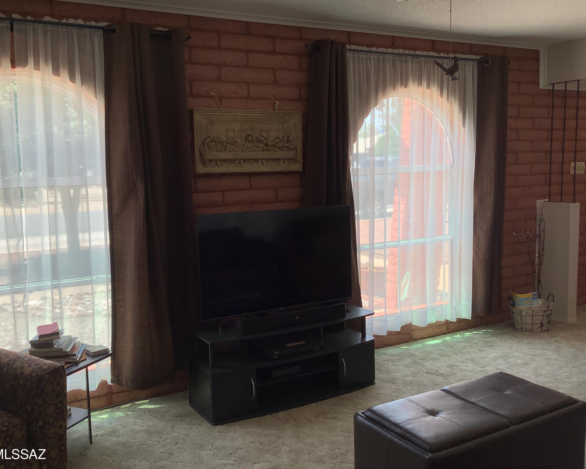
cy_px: 237
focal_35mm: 33
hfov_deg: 54.1
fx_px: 572
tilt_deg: -7.2
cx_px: 268
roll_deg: +1.6
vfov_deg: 44.5
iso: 50
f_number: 2.4
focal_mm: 3.3
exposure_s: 1/120
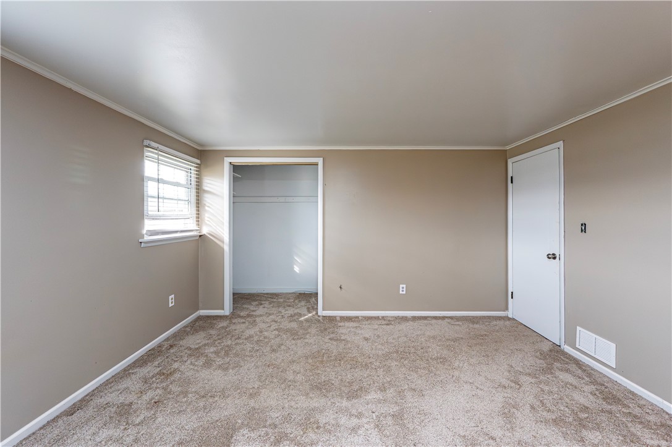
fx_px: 261
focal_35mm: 14
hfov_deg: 104.3
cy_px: 224
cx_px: 336
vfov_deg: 81.1
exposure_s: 1/100
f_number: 8
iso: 4000
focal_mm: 14
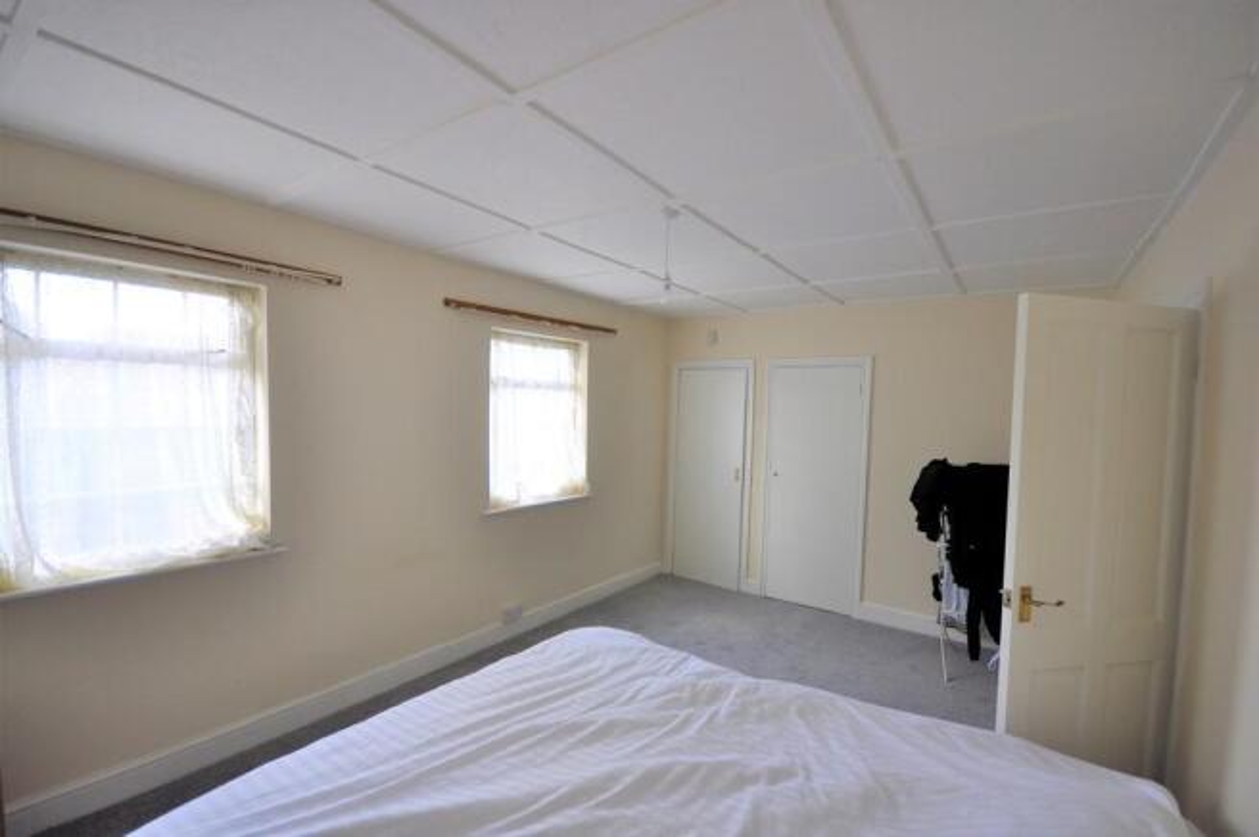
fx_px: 524
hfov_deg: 100.4
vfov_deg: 77.2
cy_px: 418
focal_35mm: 15
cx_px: 630
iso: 400
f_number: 4.5
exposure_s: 1/80
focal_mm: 10
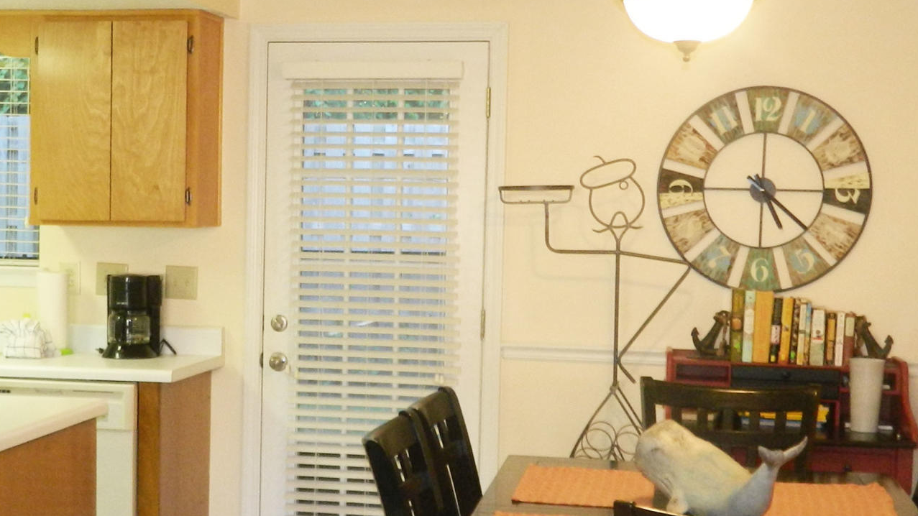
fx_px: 1558
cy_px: 297
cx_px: 314
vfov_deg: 18.8
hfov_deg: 32.6
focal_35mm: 64
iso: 200
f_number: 3.1
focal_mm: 4.5
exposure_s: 1/30
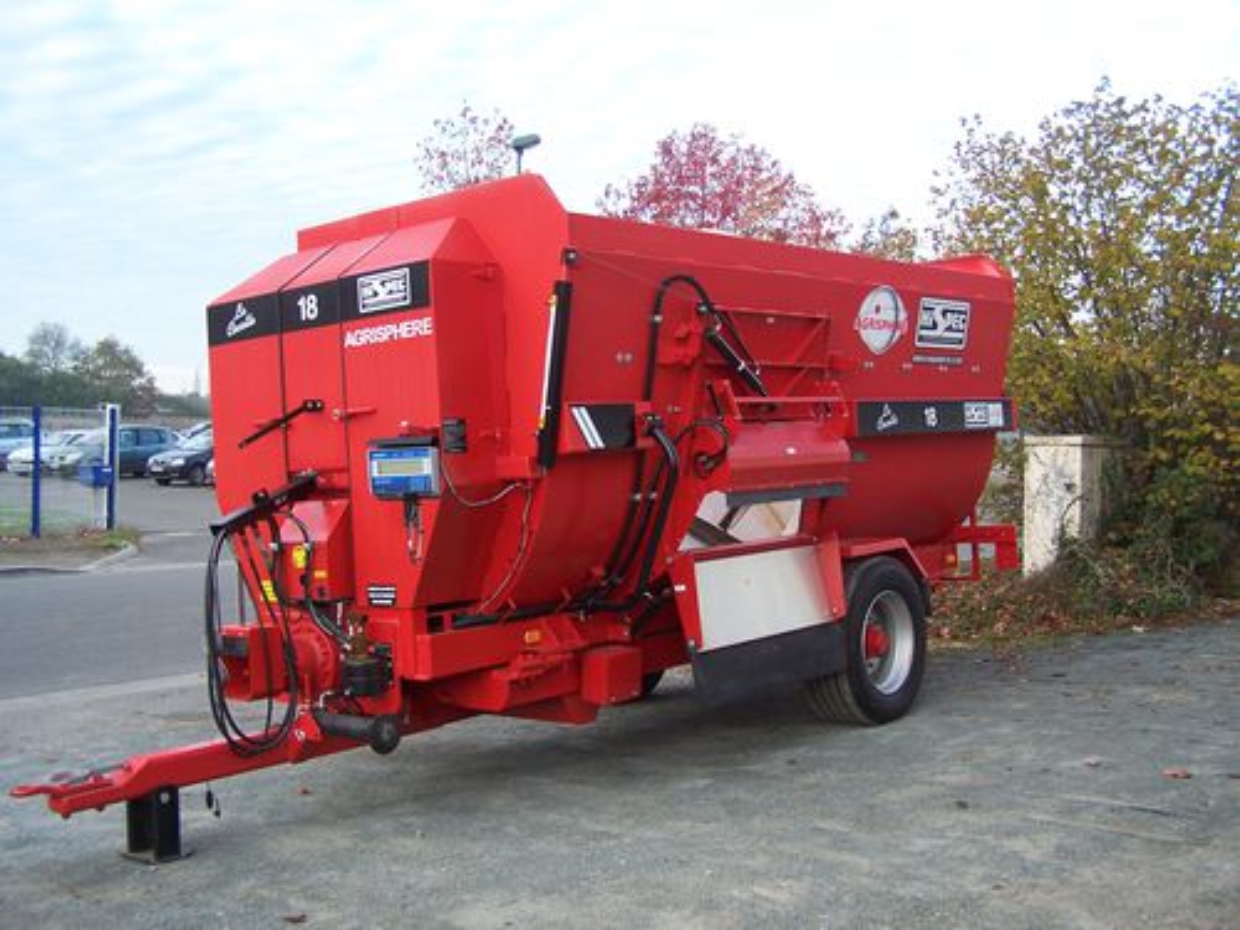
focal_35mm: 38
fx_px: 1361
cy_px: 465
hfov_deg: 49.0
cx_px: 620
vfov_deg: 37.7
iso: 80
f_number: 2.8
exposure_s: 1/90
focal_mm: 6.3
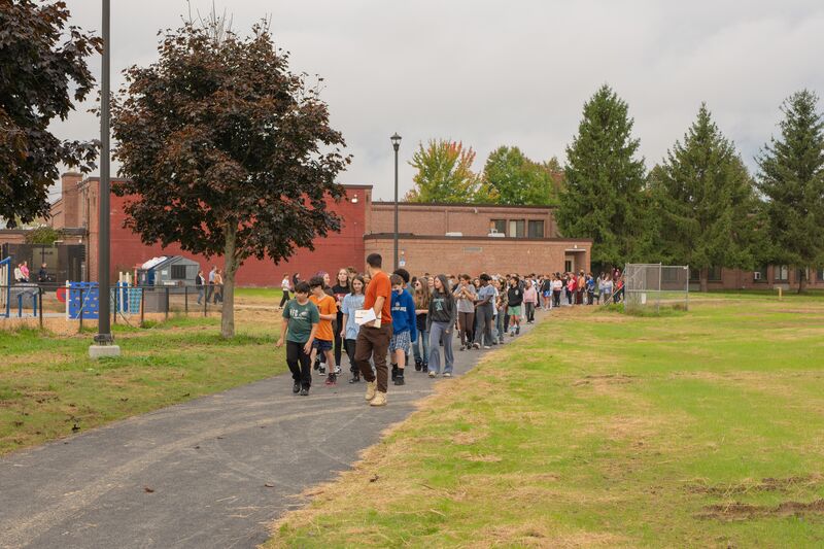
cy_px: 274
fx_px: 1373
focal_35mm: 60
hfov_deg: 33.4
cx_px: 412
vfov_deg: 22.6
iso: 125
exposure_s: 1/125
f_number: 6.3
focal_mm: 60
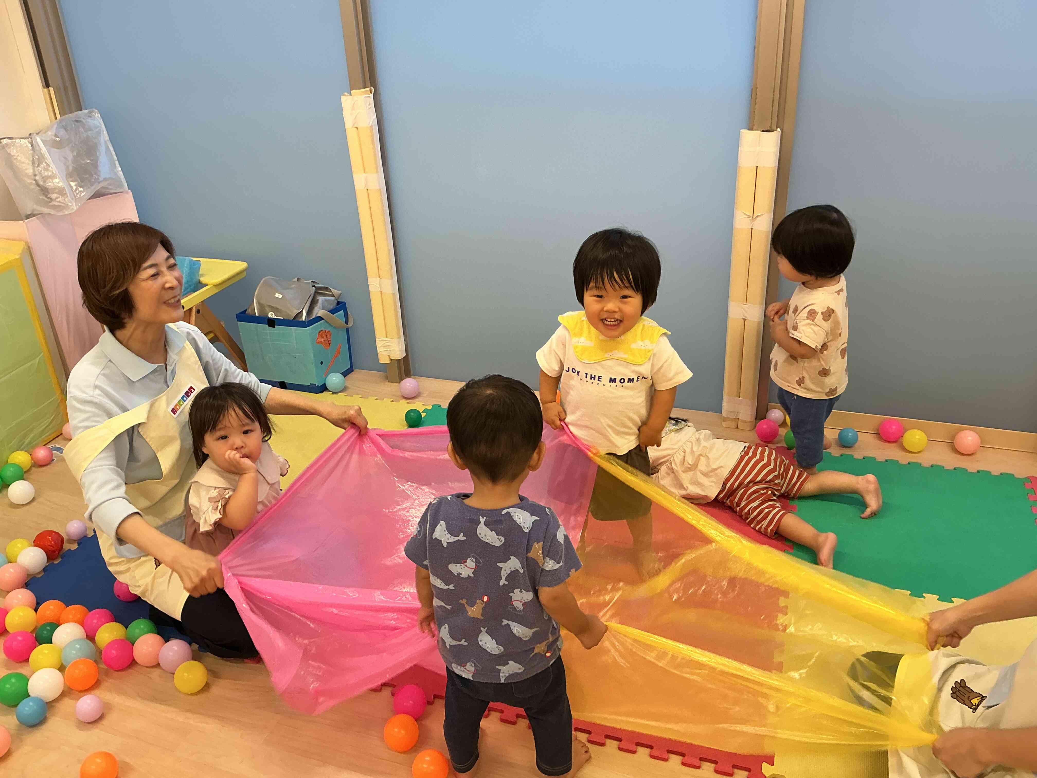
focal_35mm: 29
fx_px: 869
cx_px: 518
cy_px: 389
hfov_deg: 61.7
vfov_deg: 48.2
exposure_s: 1/60
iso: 40
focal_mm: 3
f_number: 1.8
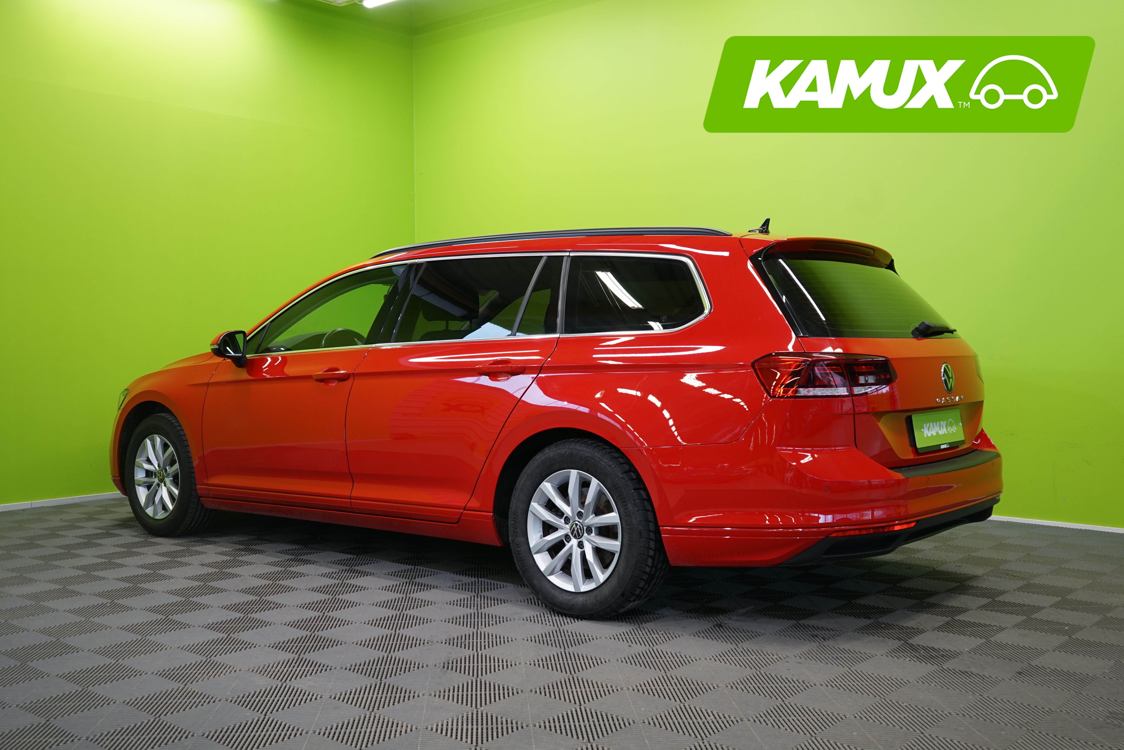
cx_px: 562
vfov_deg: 37.9
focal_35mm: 35
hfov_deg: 54.4
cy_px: 375
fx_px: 1093
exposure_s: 1/30
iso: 500
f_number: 5.6
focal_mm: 35
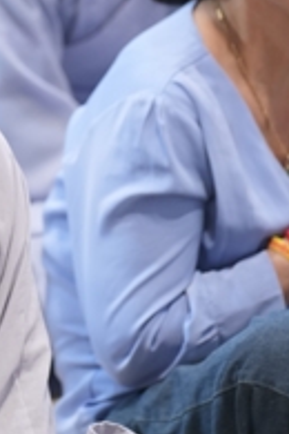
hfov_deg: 2.8
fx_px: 6008
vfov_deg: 4.1
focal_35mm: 499
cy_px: 178
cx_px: -32
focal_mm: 150
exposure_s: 1/100
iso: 1250
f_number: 2.8
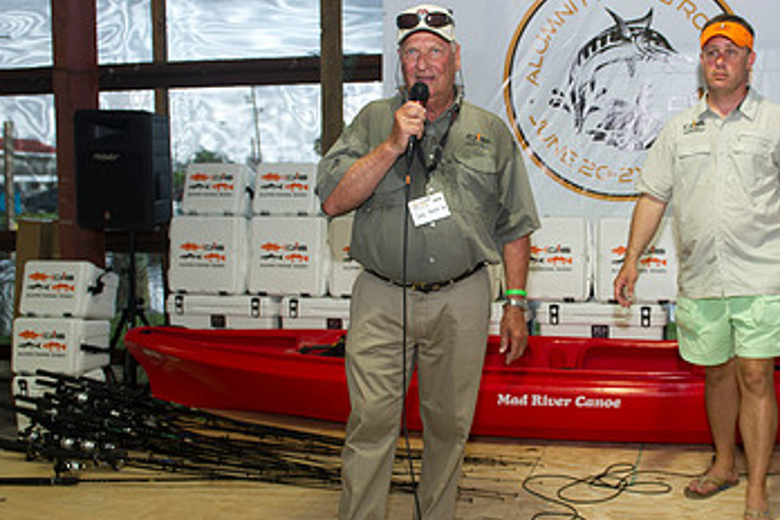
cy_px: 249
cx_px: 533
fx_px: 867
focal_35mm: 40
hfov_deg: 47.5
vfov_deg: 33.4
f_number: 4
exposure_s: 1/160
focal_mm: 24
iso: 400
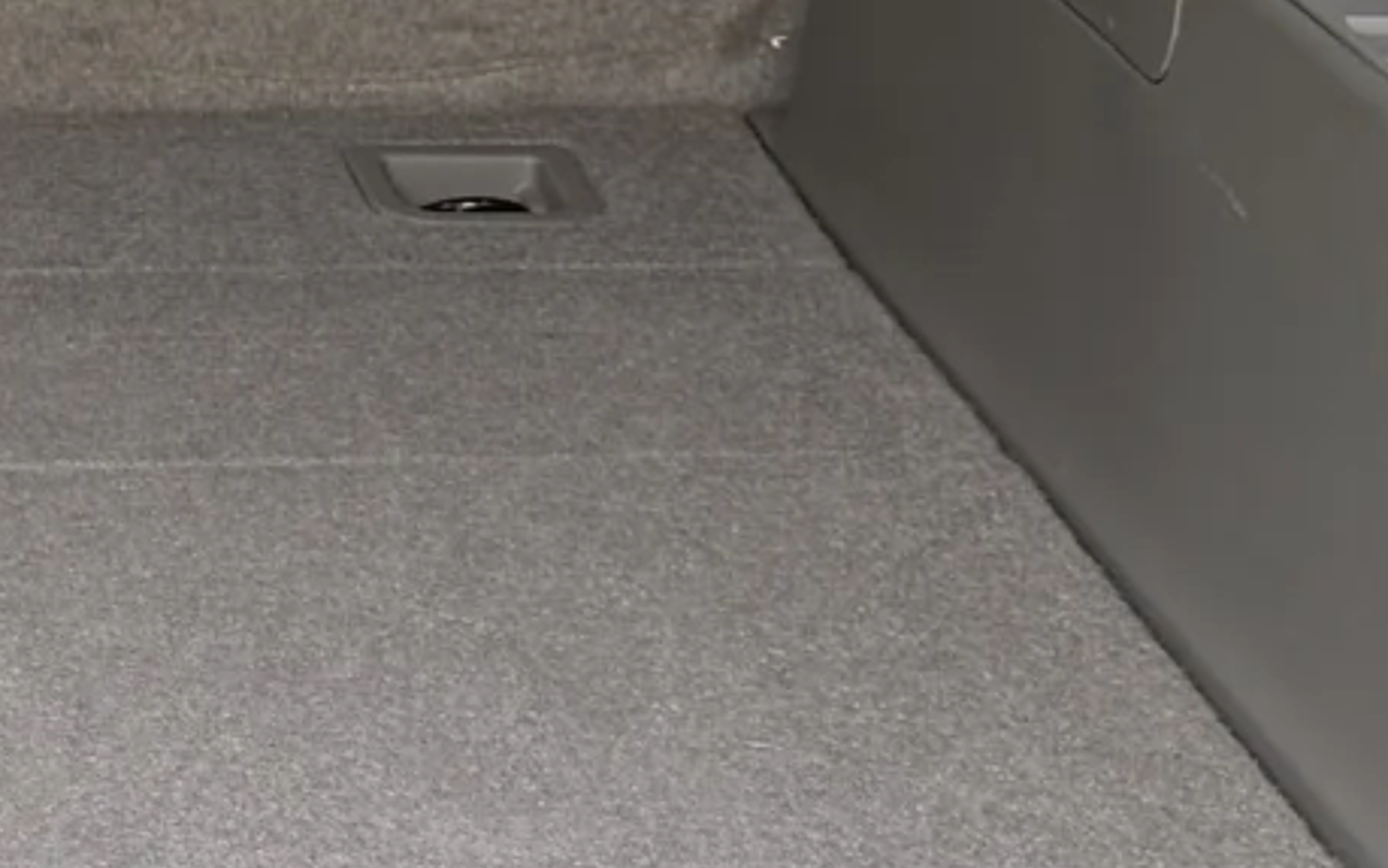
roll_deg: +3.1
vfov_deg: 9.1
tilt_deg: -11.3
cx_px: -565
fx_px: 5372
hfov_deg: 14.0
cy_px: -302
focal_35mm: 142
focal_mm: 6.76
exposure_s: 1/264
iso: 80
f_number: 1.78
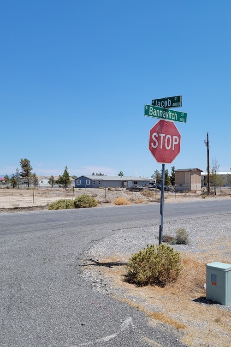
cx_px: 132
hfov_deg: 38.8
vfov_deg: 55.8
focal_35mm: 34
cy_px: 174
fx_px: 327
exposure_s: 1/1314
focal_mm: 6.7
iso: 16
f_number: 1.8
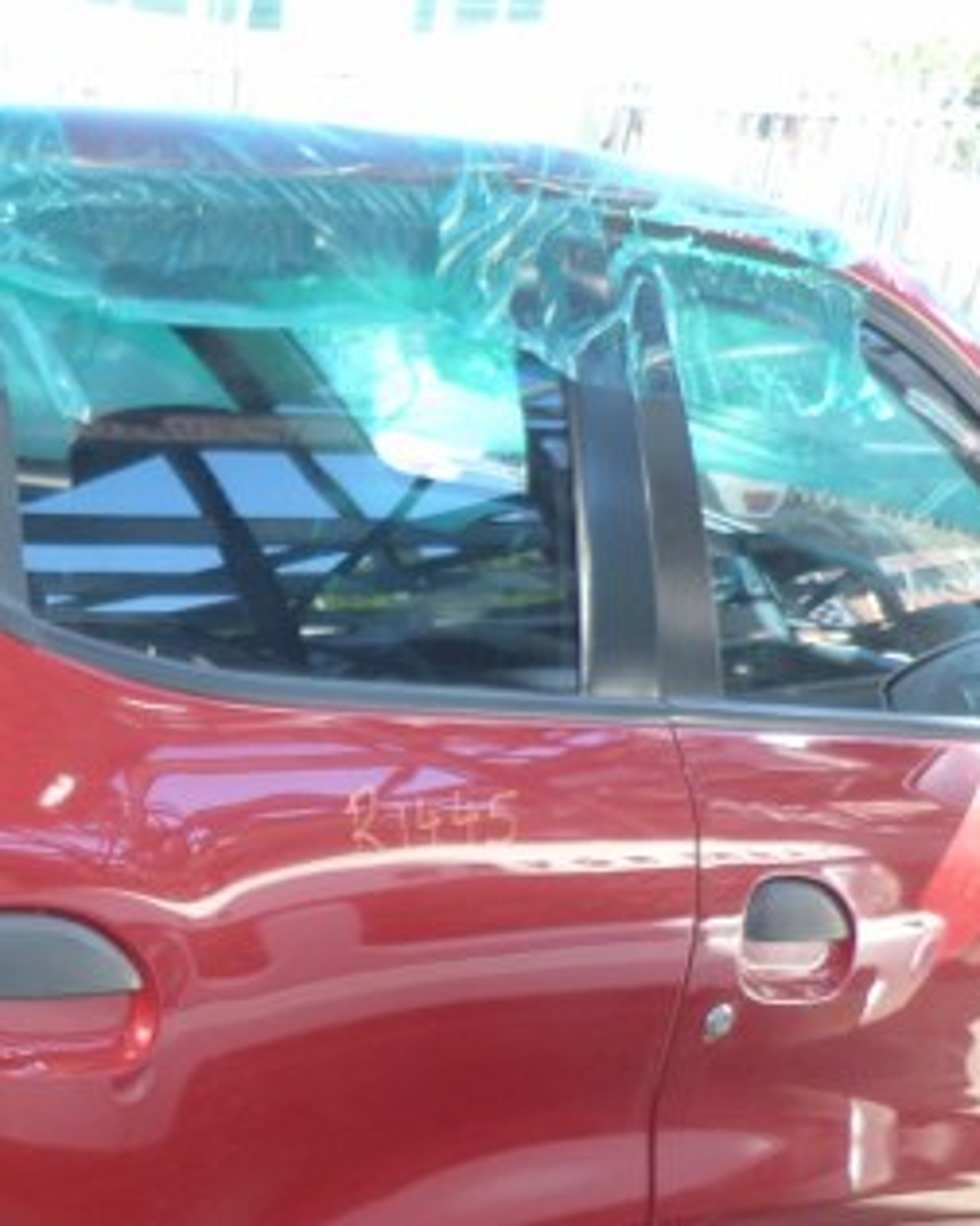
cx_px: 0
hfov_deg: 23.6
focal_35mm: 62
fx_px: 2248
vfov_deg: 29.0
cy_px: 1148
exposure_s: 1/60
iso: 125
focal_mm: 4.5
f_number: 2.8
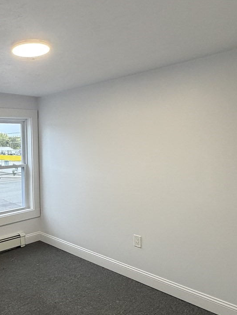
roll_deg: +1.6
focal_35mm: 30
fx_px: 274
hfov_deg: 41.9
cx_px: 12
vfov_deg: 60.0
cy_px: 157
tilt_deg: -1.7
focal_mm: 2.22
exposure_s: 1/120
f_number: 2.2
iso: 320
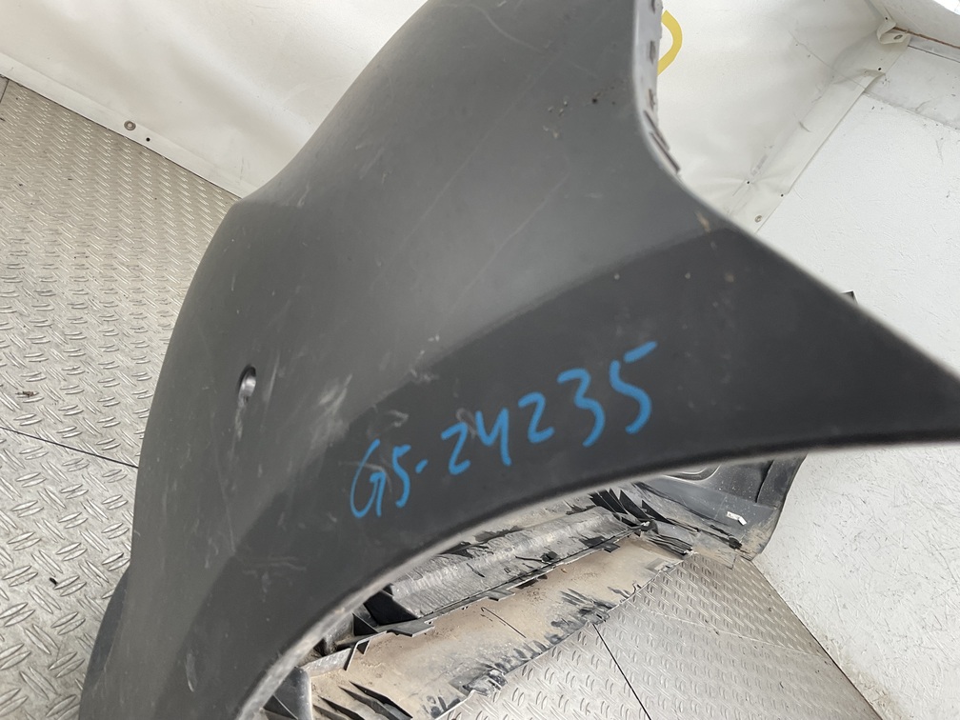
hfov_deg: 61.7
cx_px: 480
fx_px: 804
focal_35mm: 29
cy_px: 360
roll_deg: -38.2
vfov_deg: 48.2
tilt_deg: -14.3
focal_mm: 3
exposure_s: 1/120
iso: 40
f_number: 1.8
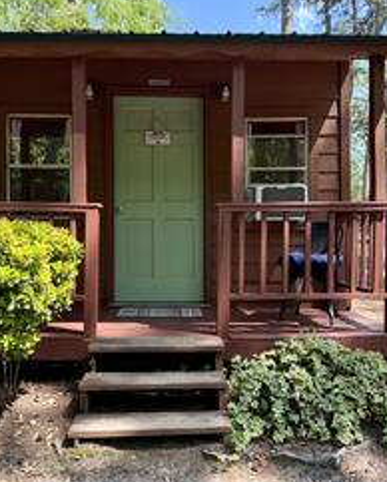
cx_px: 173
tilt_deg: -0.7
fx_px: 472
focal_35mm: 33
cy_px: 241
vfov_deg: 54.2
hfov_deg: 44.5
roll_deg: -0.9
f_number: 1.78
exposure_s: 1/822
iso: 100
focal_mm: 6.76
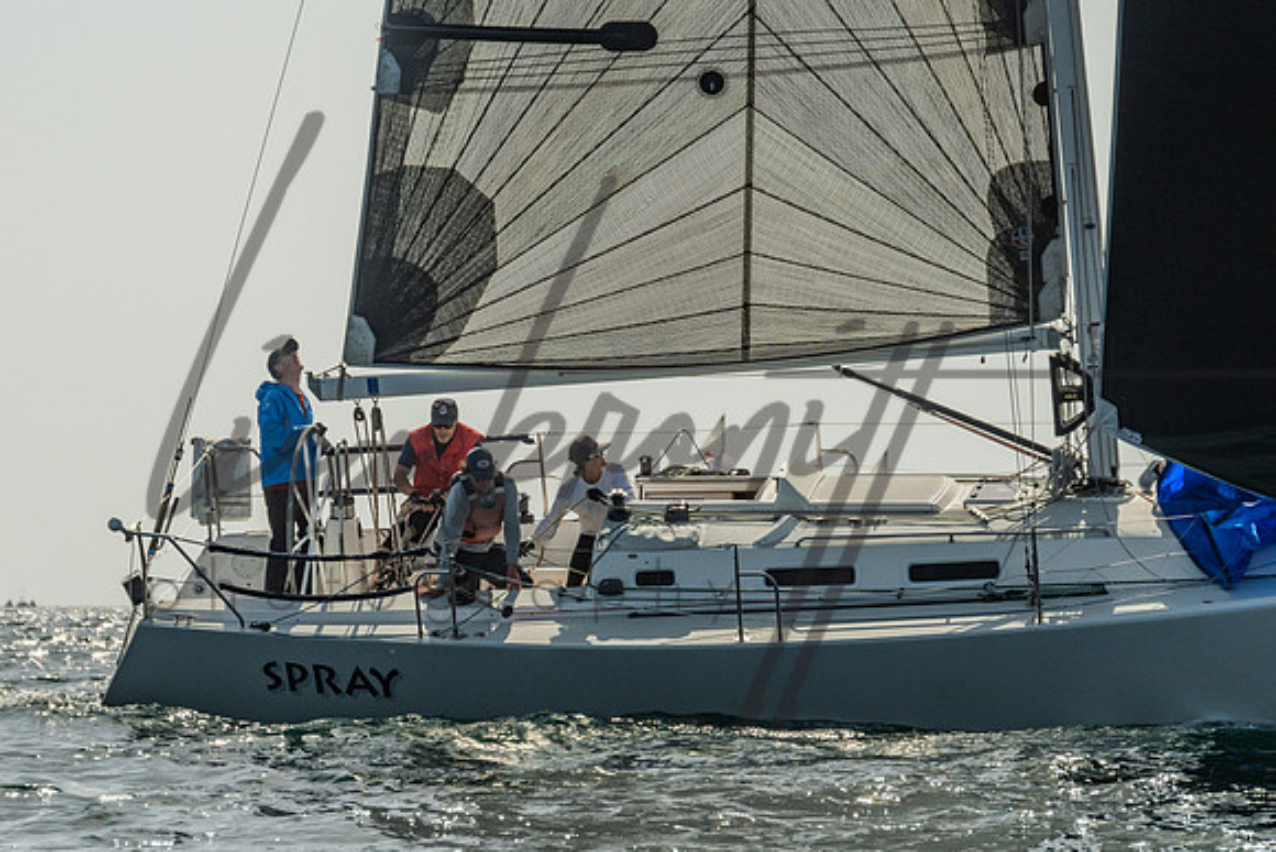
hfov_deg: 10.4
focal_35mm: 198
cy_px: 403
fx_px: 7022
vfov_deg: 6.9
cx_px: 512
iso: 320
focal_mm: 115
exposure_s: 1/2500
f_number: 6.3
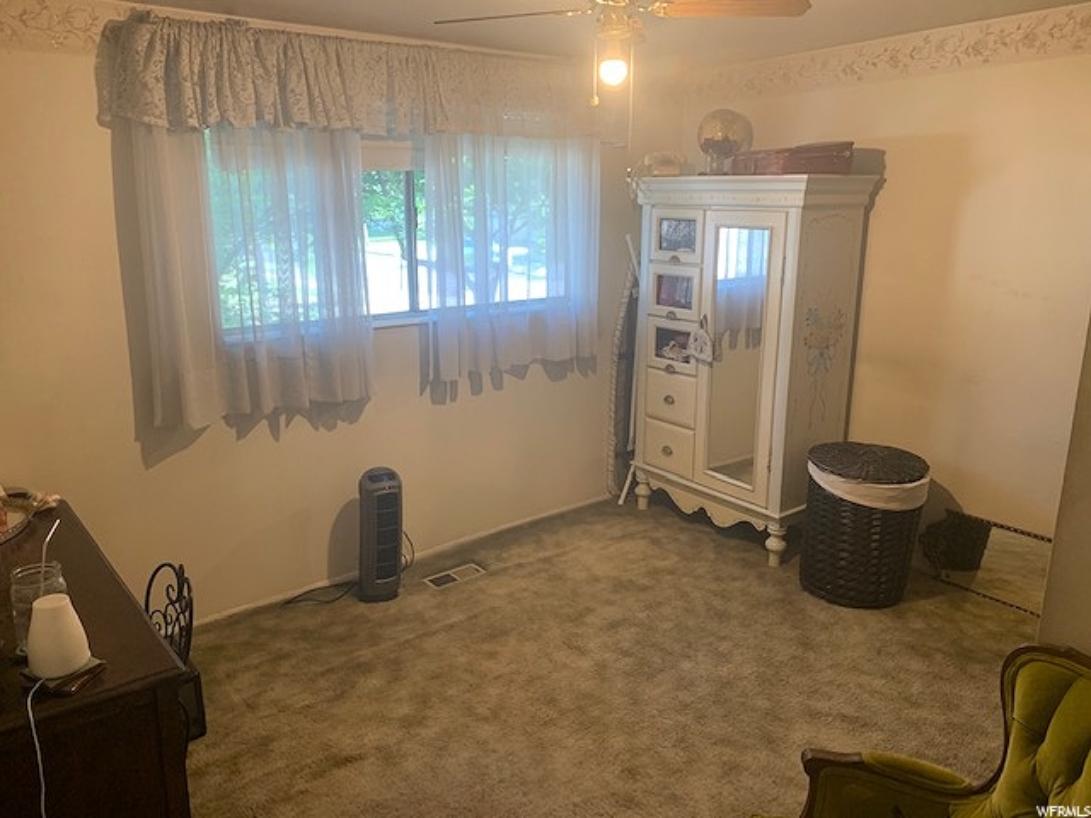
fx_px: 819
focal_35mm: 26
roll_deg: -0.2
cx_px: 546
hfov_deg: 67.3
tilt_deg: -14.8
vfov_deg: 53.1
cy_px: 409
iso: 125
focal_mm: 4.25
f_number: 1.8
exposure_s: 1/60
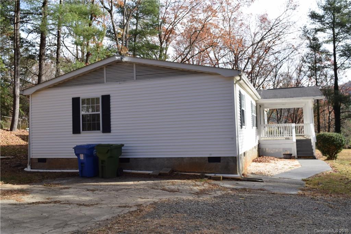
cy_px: 117
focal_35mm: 33
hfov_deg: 57.2
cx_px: 176
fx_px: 322
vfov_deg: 39.9
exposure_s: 1/250
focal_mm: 22
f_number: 8
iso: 250
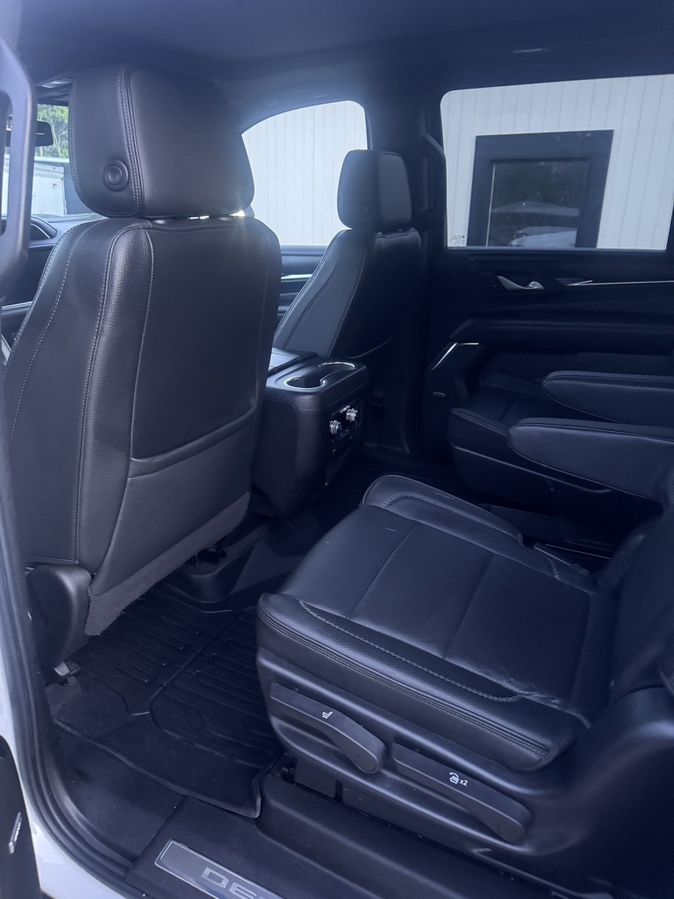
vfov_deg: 71.6
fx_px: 623
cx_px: 337
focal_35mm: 24
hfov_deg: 56.8
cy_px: 450
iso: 1250
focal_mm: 6.76
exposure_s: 1/30
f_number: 1.78
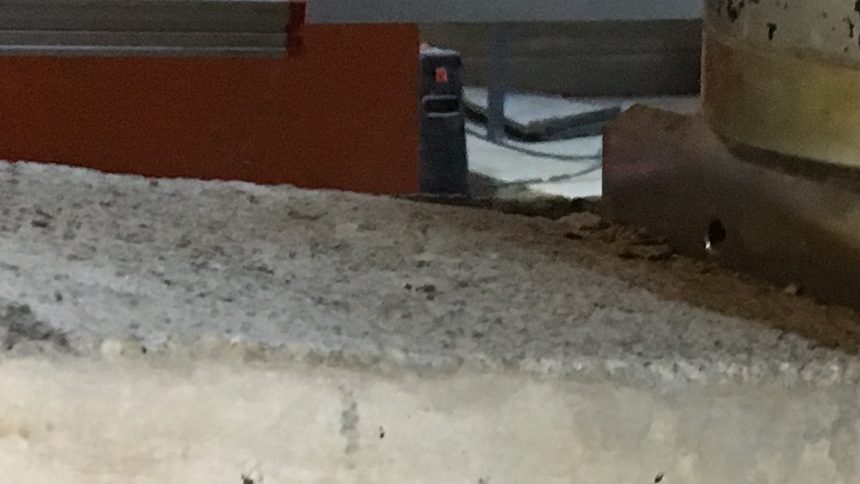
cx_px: 735
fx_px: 2714
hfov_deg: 17.8
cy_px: 1146
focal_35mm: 119
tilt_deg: -27.3
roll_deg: -2.2
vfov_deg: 9.2
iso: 200
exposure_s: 1/33
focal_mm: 4.15
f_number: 2.2
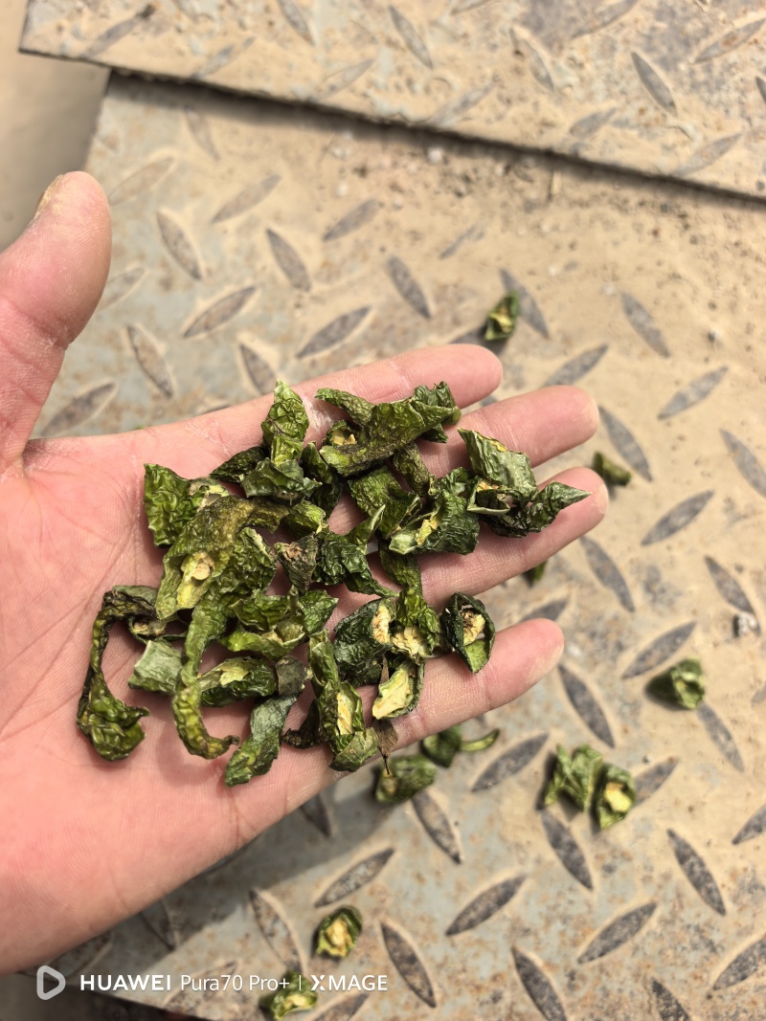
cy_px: 510
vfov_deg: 65.3
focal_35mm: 27
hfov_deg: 51.3
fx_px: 797
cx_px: 383
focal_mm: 6.98
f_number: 2
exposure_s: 1/5587
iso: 400
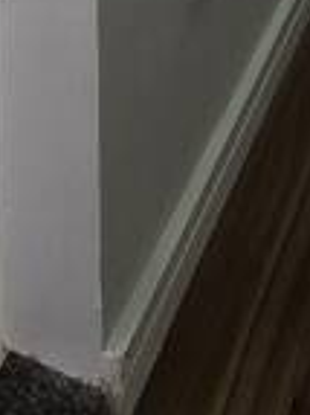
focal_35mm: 98
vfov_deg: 12.7
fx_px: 1172
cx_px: 55
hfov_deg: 15.0
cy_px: -705
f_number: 2.2
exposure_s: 1/122
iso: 50
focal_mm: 2.2
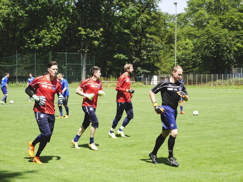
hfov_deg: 23.3
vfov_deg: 17.6
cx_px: 122
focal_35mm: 84
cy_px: 91
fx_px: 590
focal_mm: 42
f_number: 7.1
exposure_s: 1/320
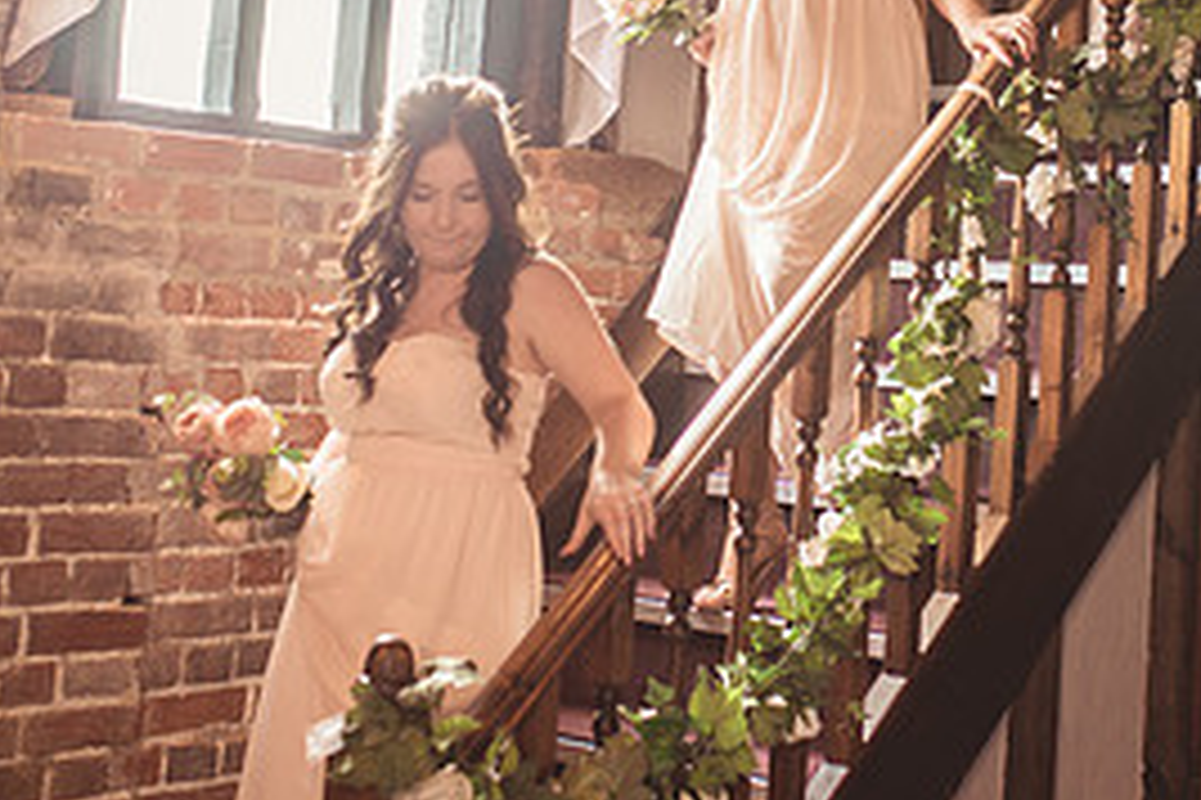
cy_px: 27
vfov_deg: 17.6
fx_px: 2535
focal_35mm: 76
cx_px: 783
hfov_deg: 26.5
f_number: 2.5
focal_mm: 35
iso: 320
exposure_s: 1/125
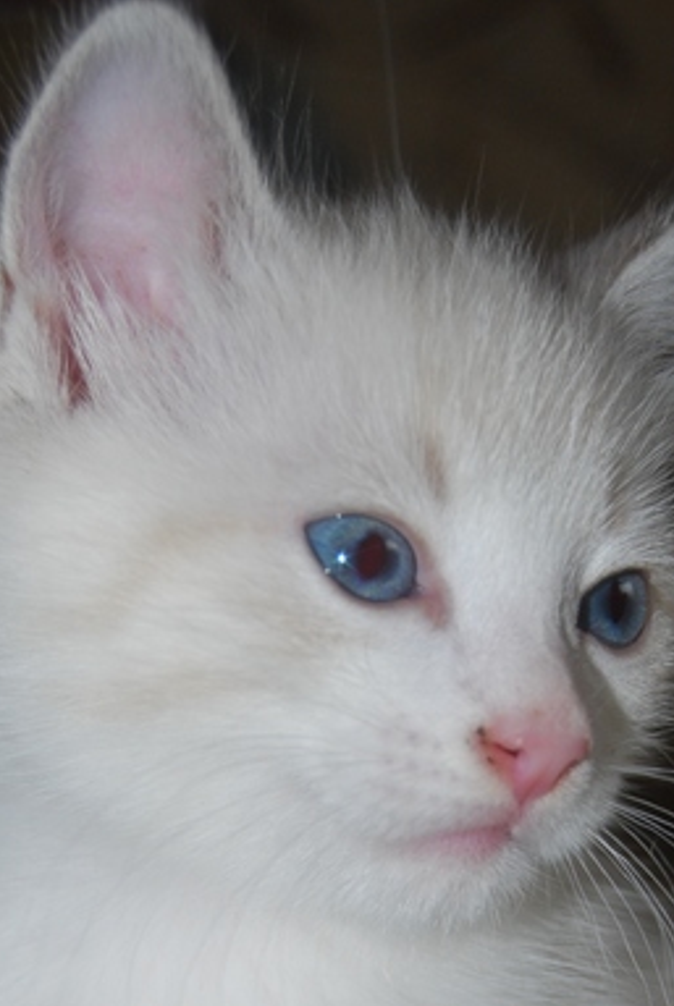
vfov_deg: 20.0
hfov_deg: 13.7
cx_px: 341
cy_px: 878
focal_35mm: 100
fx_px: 2801
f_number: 4.5
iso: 200
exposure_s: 1/60
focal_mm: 32
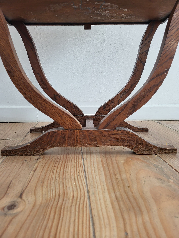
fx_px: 179
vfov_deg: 67.3
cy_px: 119
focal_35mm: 26
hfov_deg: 53.1
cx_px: 90
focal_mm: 5.4
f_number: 1.8
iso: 200
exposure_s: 1/100
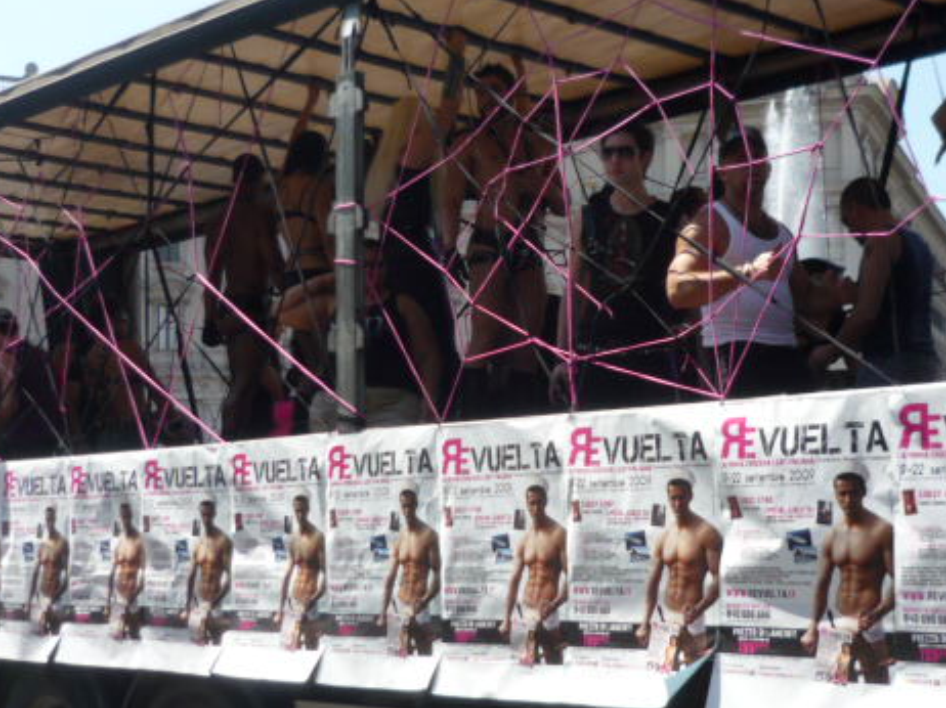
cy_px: 352
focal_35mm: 61
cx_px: 530
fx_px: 1666
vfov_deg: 24.0
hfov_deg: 31.7
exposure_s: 1/800
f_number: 2.8
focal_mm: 5.5
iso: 100
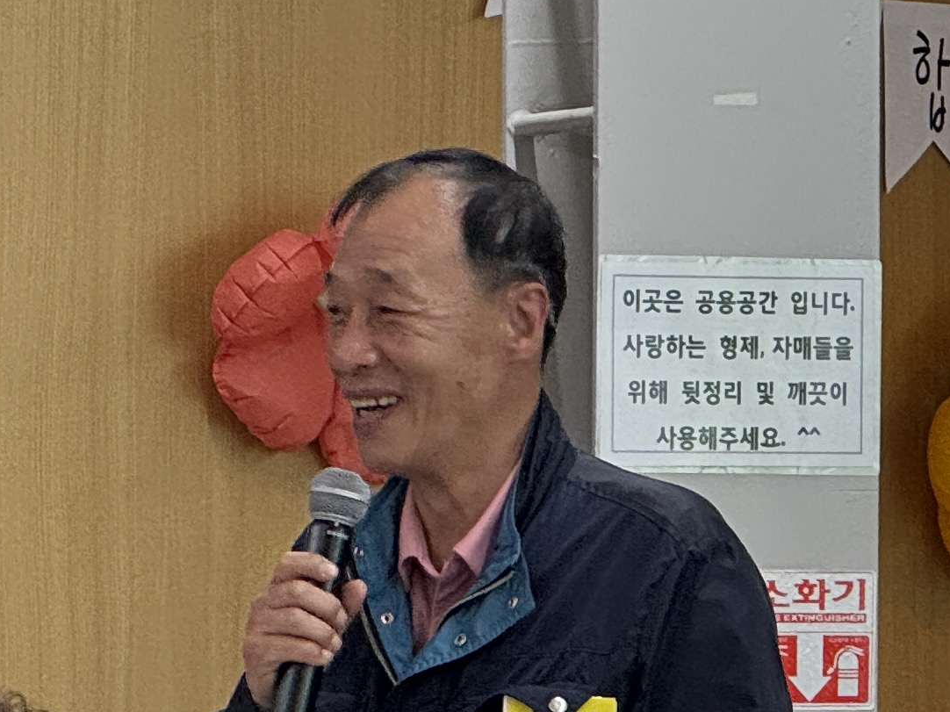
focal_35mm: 287
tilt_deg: -0.1
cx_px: 399
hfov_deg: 6.9
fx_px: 7875
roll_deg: +0.1
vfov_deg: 5.2
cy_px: 515
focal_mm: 9
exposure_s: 1/60
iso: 160
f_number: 2.8
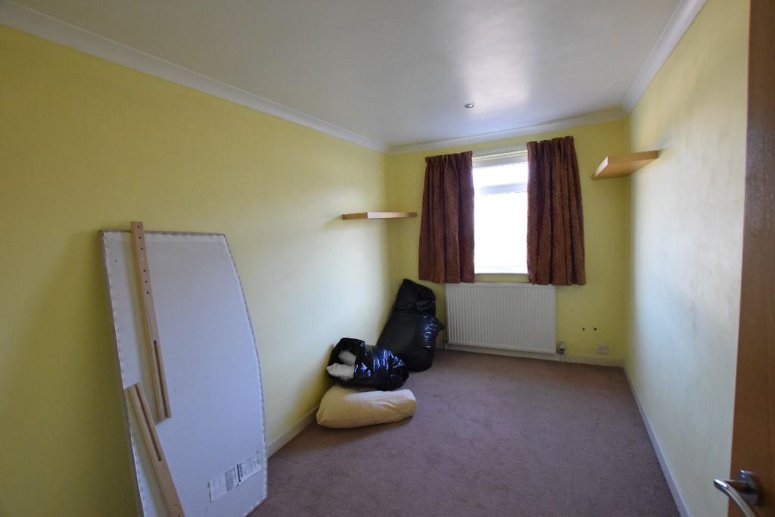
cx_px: 388
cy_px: 258
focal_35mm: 15
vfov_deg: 77.3
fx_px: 323
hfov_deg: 100.4
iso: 3200
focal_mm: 10
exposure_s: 1/125
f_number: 5.6
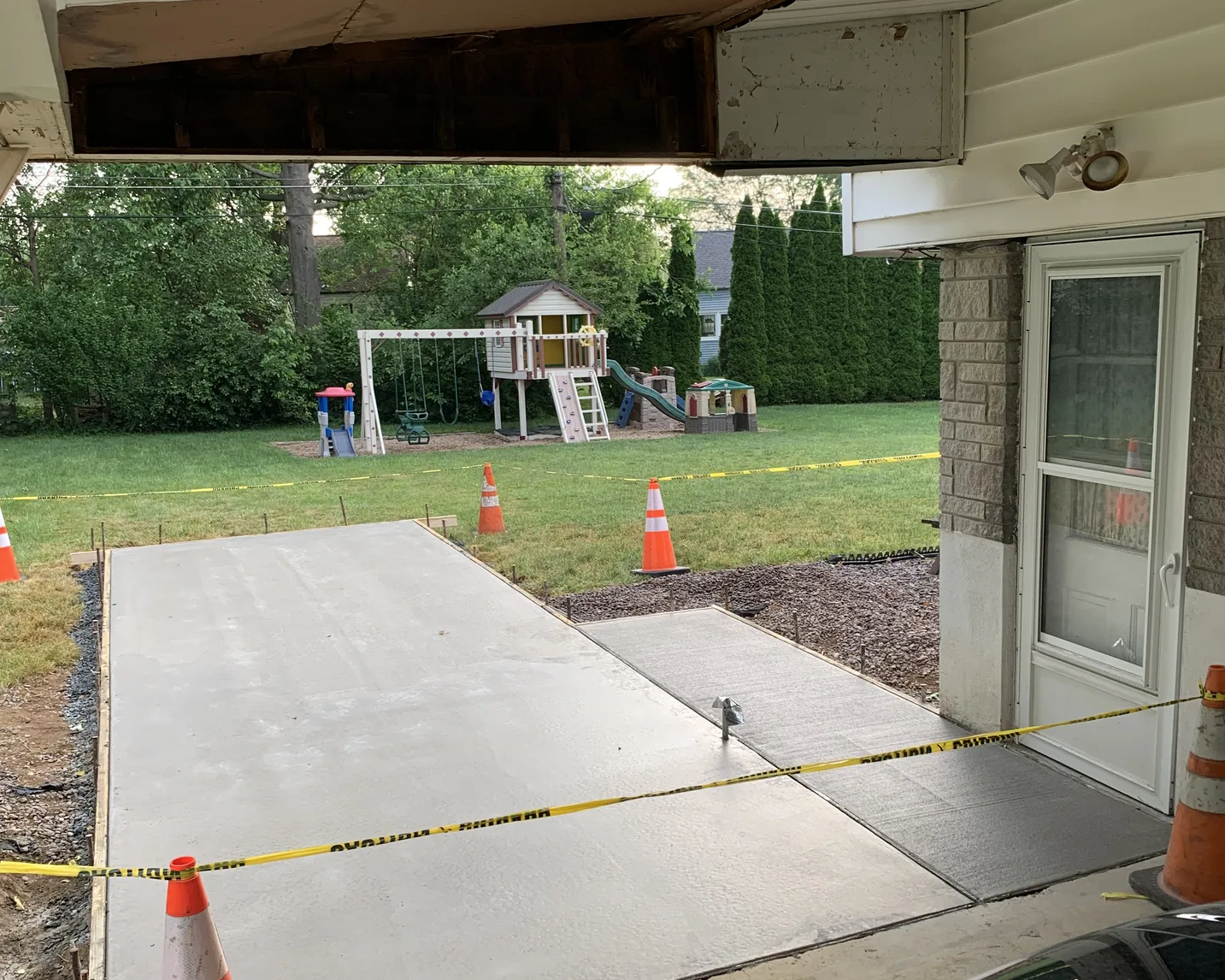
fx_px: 1233
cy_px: 573
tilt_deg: -10.3
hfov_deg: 52.9
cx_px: 614
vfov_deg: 43.2
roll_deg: +2.6
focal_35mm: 34
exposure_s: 1/121
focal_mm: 4.25
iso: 40
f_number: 1.8
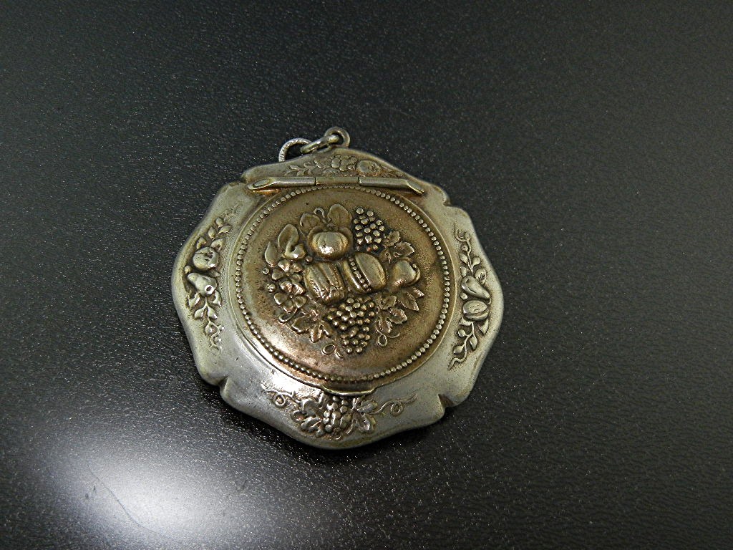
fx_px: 1101
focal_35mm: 52
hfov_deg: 36.8
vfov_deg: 28.0
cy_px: 275
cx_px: 366
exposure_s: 1/30
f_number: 7.8
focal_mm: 9.3
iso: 457
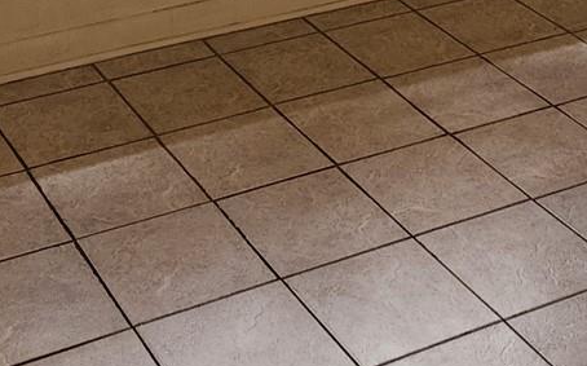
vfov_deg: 13.6
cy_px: -288
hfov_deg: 24.1
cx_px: 328
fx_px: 1375
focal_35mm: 86
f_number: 1.8
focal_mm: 6.4
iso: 200
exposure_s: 1/120
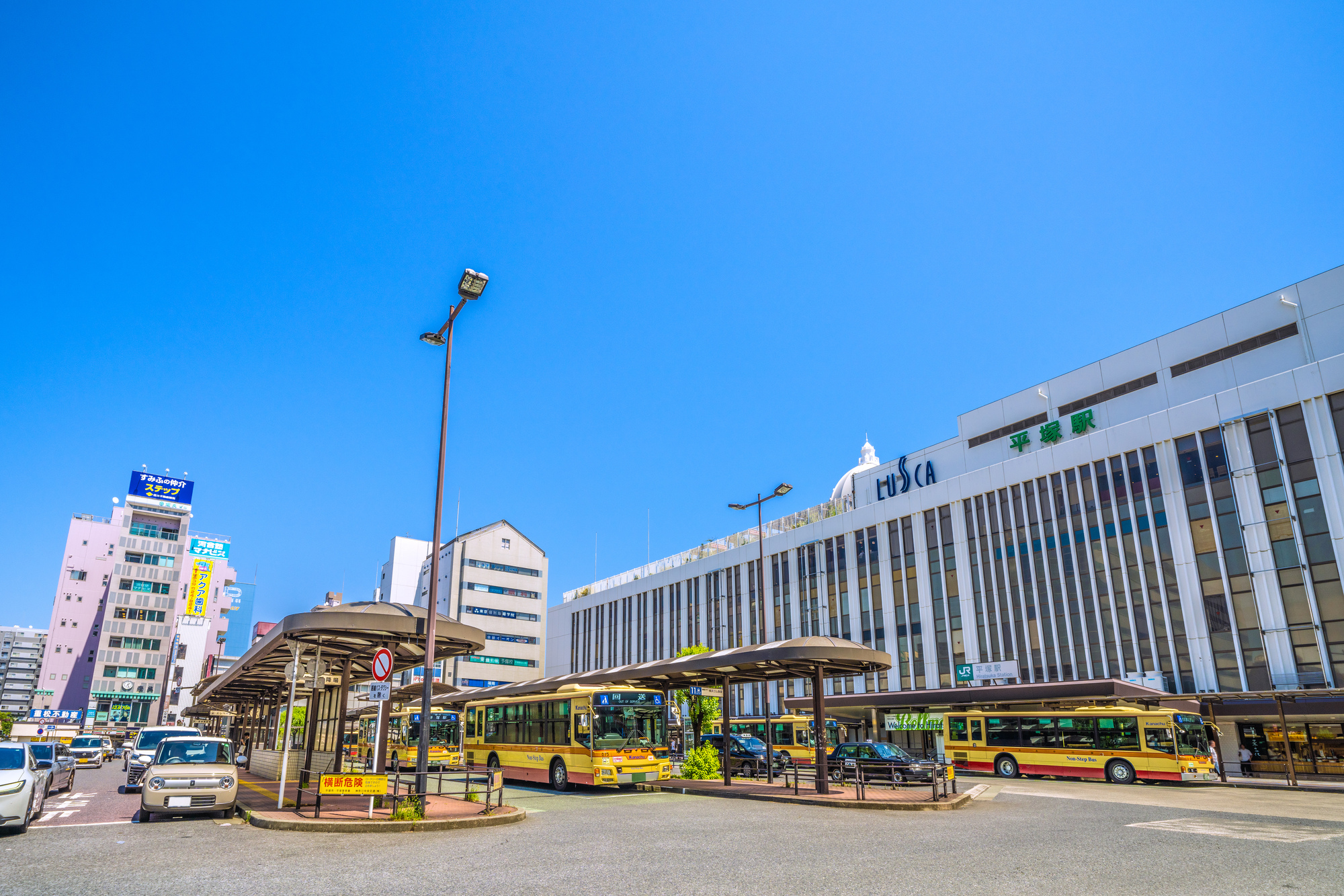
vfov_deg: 67.4
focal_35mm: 18
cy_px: 448
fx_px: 672
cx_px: 672
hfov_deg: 90.0
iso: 160
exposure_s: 1/320
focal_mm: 18
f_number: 11
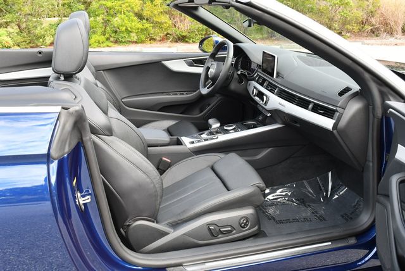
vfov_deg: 36.9
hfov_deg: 53.1
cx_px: 202
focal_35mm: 36
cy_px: 136
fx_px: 405
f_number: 5.6
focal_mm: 18
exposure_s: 1/250
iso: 400
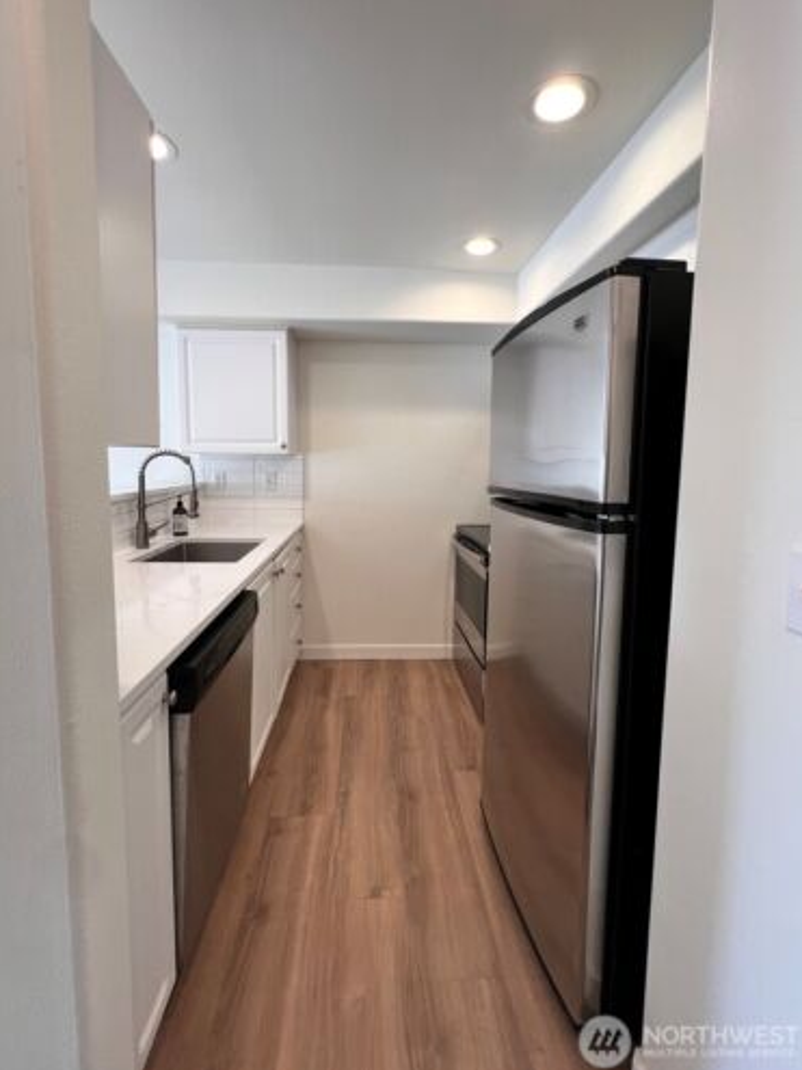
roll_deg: -1.7
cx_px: 391
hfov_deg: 85.6
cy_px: 503
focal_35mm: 14
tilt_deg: -4.5
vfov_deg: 102.0
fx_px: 433
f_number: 1.8
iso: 125
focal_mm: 1.57
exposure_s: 1/120
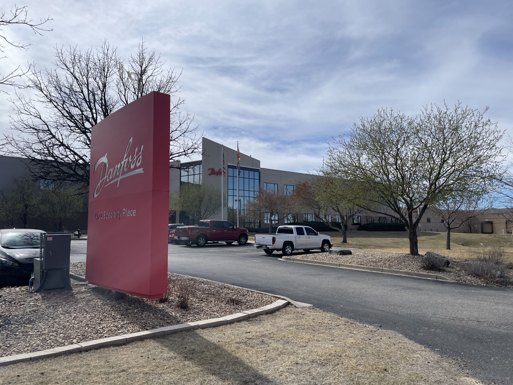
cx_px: 256
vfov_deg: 53.1
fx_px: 385
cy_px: 192
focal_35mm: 26
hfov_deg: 67.3
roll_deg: +0.7
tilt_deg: +6.5
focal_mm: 4.2
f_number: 1.6
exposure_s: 1/7299
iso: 32
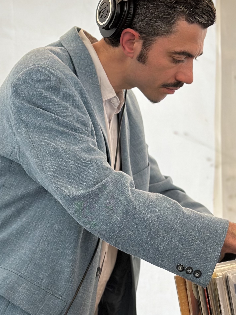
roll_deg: -1.2
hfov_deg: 14.5
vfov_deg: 19.1
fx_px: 927
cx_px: 123
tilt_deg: -3.8
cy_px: 242
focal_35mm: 102
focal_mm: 6.86
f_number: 1.78
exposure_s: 1/100
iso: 80
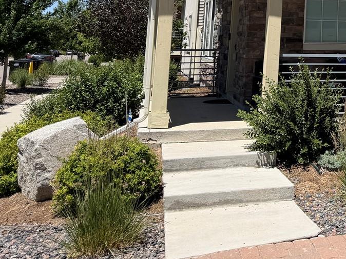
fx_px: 570
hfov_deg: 29.8
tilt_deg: +9.0
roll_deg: -1.1
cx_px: 394
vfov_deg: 23.7
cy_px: -38
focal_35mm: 57
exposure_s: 1/5319
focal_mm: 6.76
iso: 80
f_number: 1.78
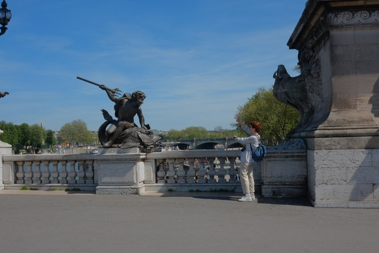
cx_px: 187
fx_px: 442
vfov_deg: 31.9
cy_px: 125
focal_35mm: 42
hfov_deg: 46.4
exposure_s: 1/400
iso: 200
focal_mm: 27
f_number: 11
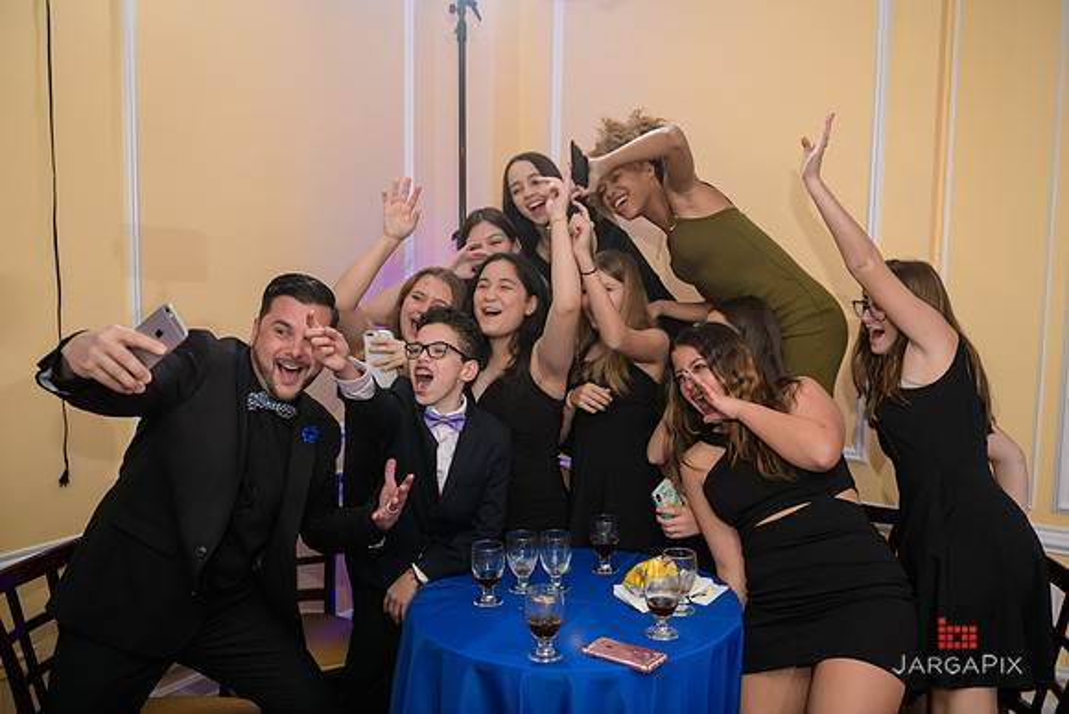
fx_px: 950
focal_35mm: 32
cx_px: 534
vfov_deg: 41.1
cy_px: 357
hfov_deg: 58.7
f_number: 3.2
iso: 800
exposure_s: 1/125
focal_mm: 32
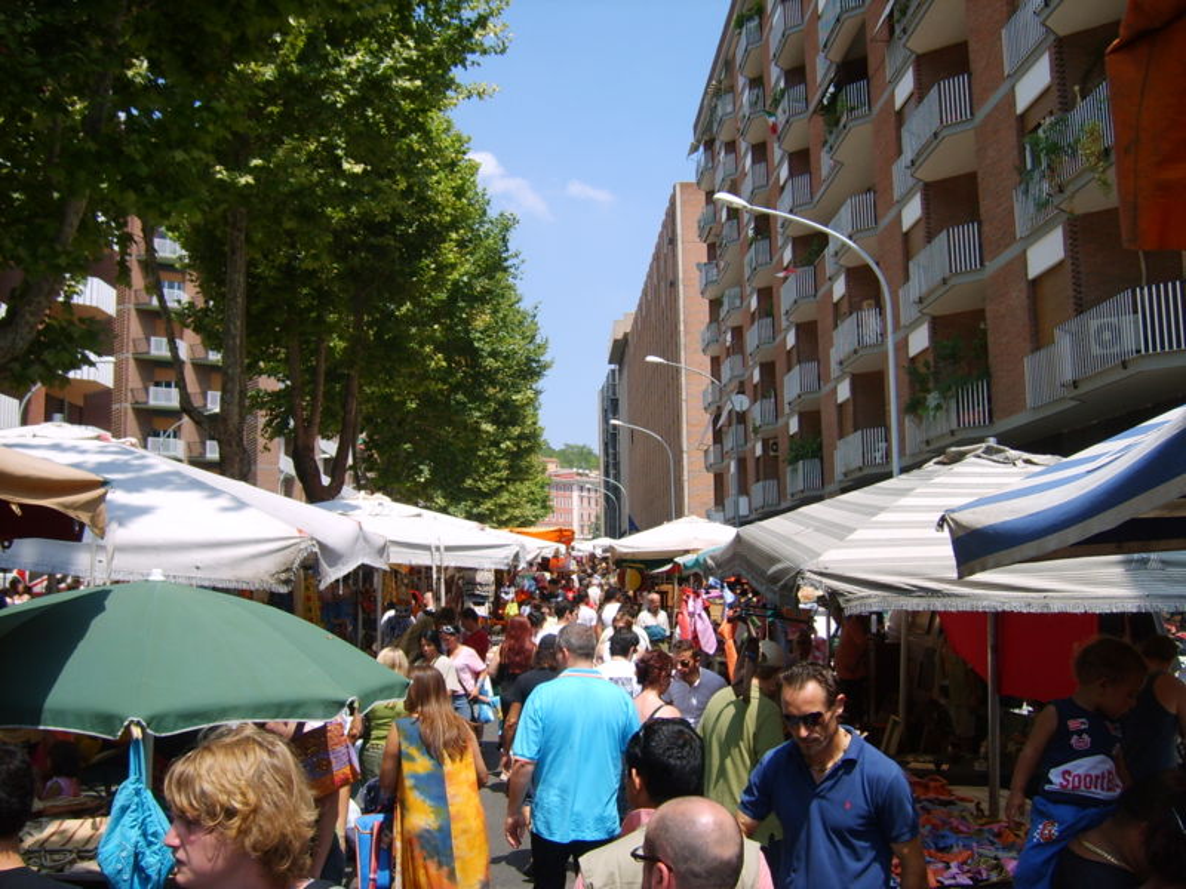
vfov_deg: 40.7
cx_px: 593
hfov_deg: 52.6
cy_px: 444
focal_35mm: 35
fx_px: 1199
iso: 50
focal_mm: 5.8
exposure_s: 1/750
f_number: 2.8
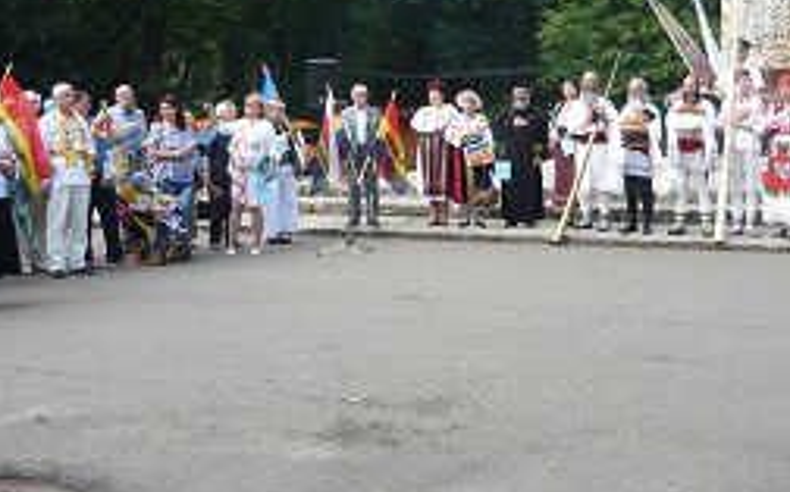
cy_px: 135
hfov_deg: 35.7
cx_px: 382
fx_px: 1226
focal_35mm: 57
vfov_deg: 22.5
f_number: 2.8
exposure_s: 1/320
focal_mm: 5.5
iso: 100
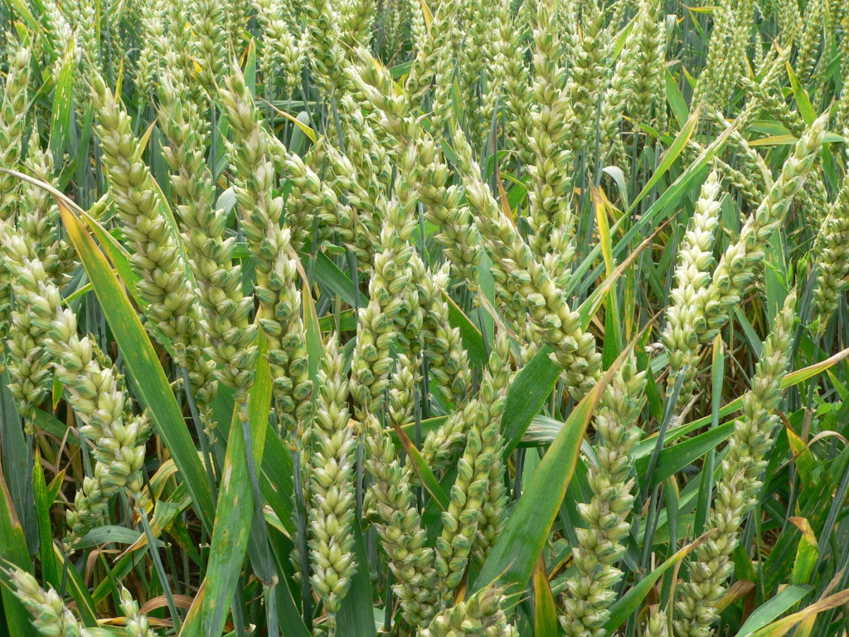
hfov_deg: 51.4
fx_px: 883
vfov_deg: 39.7
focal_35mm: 36
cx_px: 424
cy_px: 318
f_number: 8
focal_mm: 6
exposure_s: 1/50
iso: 100
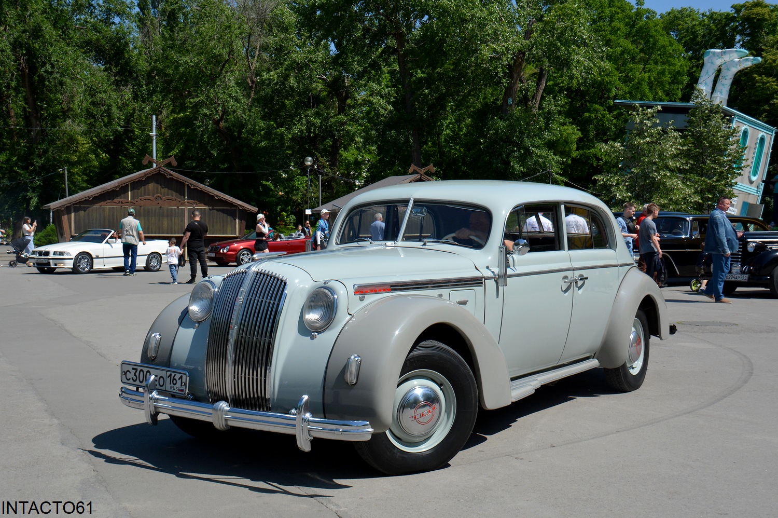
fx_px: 1037
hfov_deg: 41.1
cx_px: 389
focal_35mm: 48
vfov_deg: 28.0
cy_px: 259
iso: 400
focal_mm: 32
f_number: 8
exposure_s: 1/2000
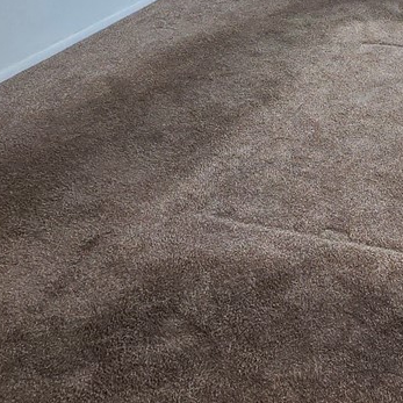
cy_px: -218
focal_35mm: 53
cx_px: 417
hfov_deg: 29.7
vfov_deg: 24.3
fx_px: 698
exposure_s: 1/120
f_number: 2.2
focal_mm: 2.2
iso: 80
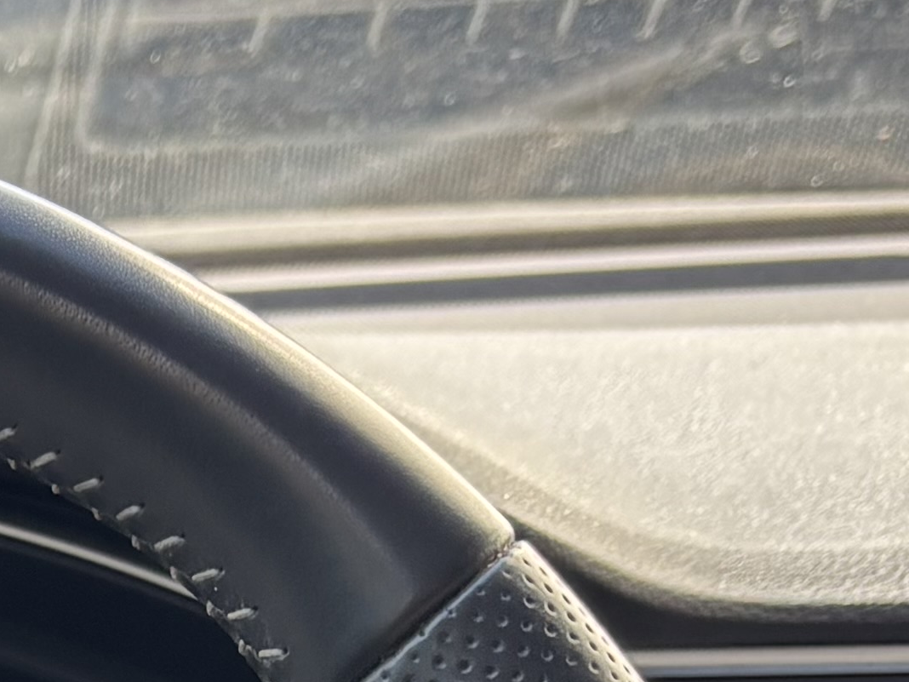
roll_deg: -0.6
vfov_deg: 9.8
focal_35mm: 139
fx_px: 3650
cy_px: 1452
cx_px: -528
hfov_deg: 13.3
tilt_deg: -23.5
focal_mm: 5.96
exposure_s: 1/121
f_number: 1.6
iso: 64
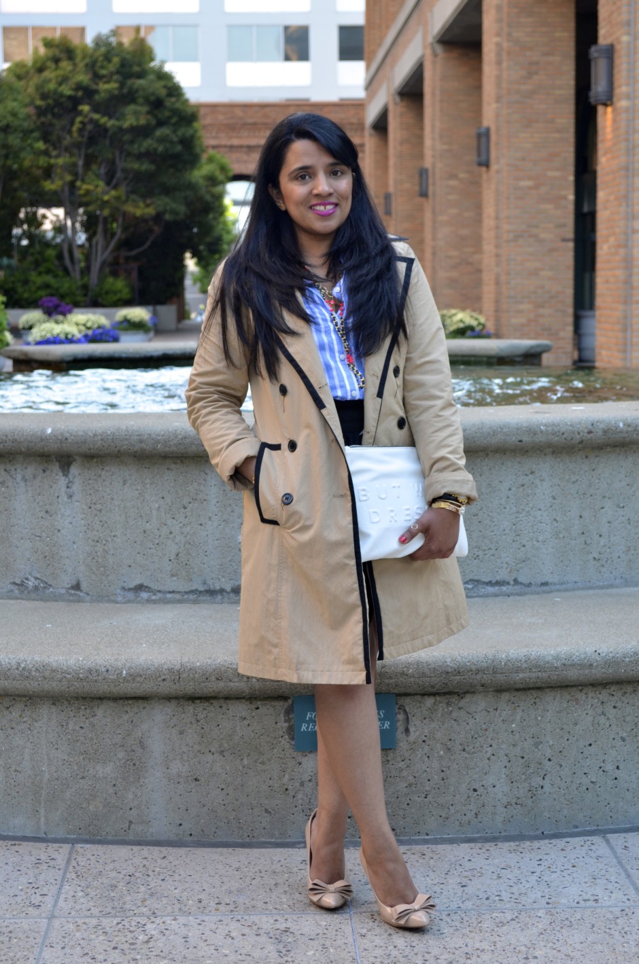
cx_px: 320
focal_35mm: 60
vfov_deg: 33.5
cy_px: 482
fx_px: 1604
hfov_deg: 22.5
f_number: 5.3
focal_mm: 40
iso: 400
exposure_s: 1/100
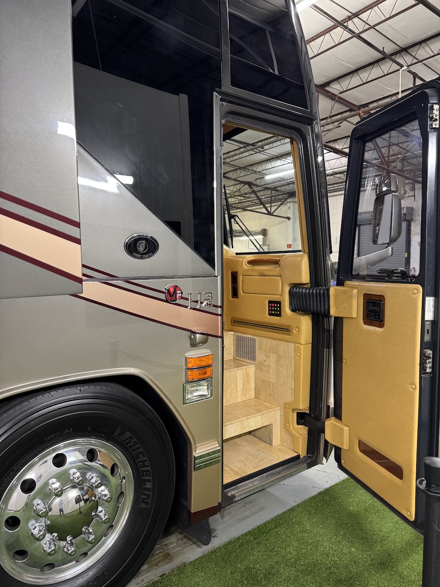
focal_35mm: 24
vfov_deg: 71.6
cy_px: 294
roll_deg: +1.7
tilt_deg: -4.3
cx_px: 220
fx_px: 407
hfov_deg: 56.8
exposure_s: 1/60
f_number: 1.78
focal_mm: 6.76
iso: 500
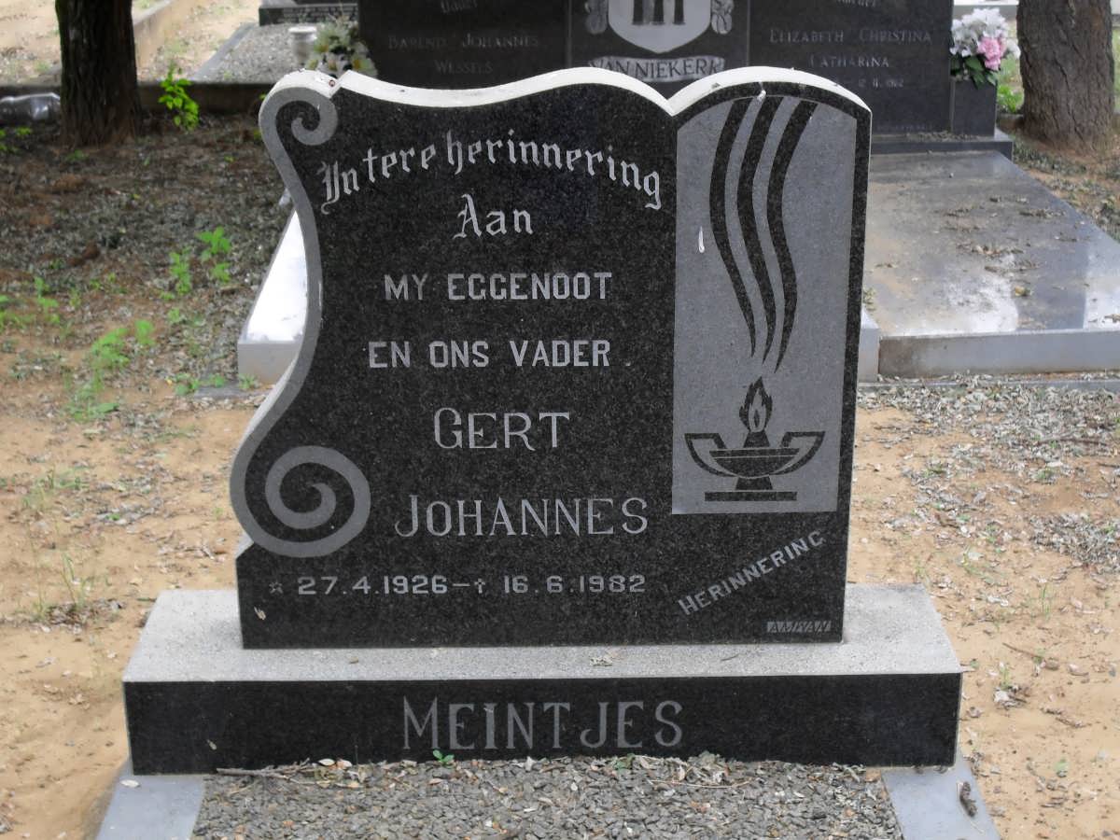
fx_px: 1844
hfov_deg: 33.8
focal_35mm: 57
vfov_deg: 25.7
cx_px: 560
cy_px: 420
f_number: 4.3
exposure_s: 1/60
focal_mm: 10.1
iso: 100
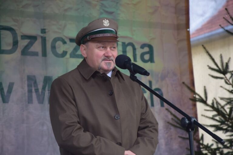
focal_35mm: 158
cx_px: 116
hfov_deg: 13.0
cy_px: 78
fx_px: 1019
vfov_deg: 8.7
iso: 400
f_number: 5.6
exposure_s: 1/100
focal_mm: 105
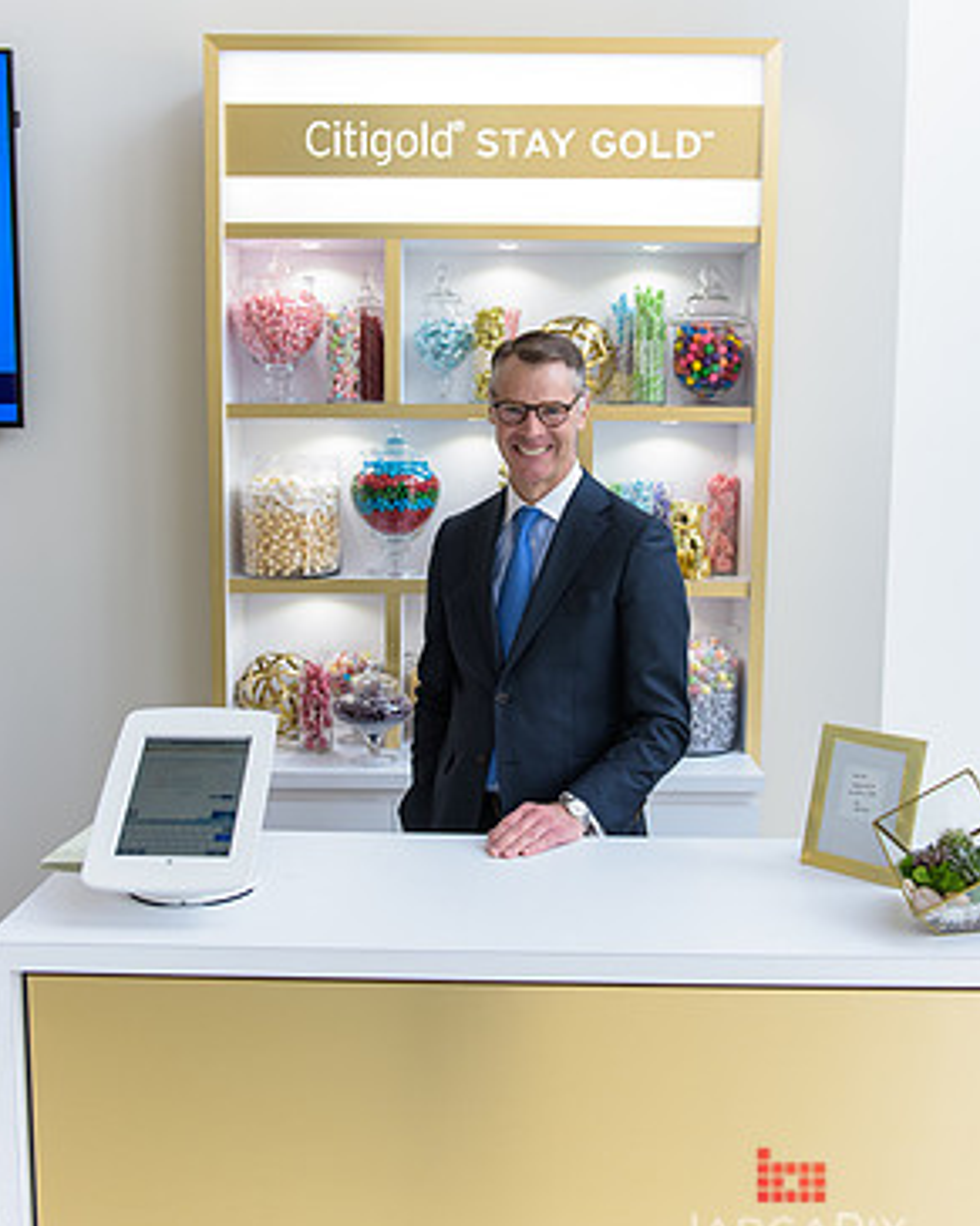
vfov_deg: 50.2
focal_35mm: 36
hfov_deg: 41.1
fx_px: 1306
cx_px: 488
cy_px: 562
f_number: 3.2
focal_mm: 31
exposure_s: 1/250
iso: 800
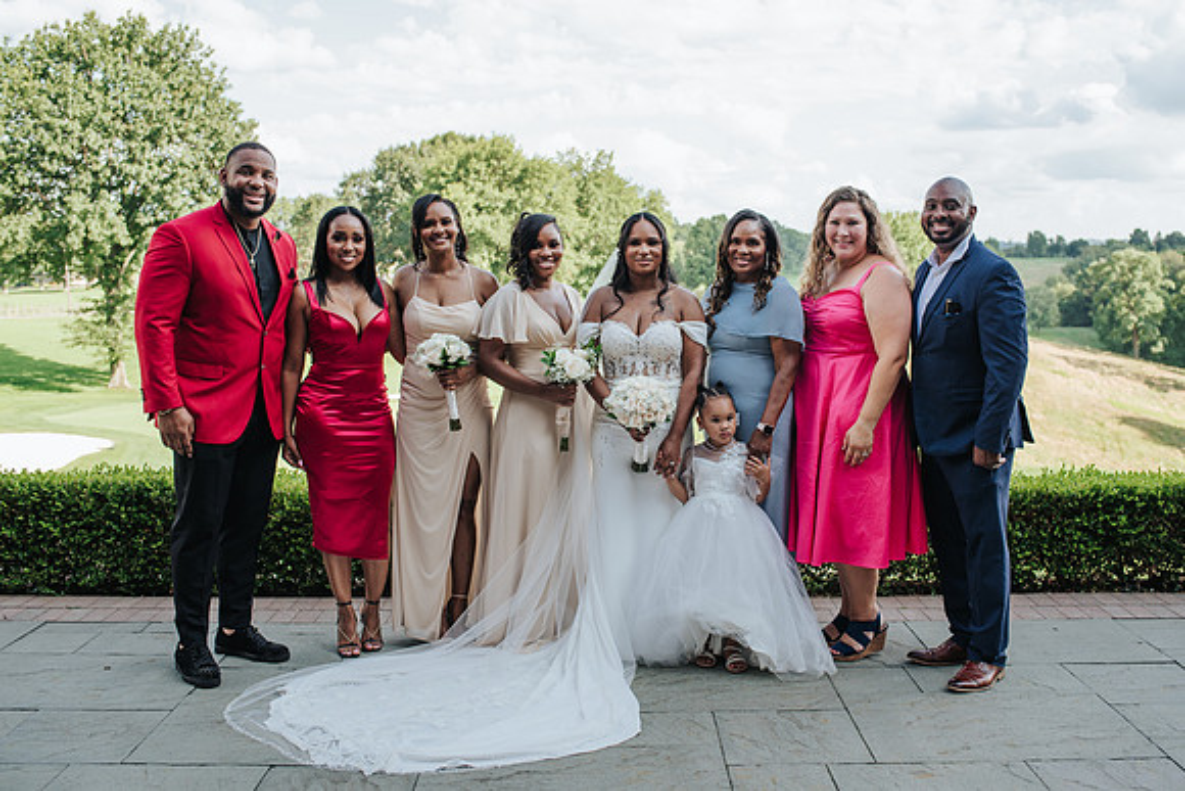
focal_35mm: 37
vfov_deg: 35.6
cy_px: 388
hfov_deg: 51.3
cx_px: 625
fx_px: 1233
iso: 125
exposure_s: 1/320
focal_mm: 35
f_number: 3.5
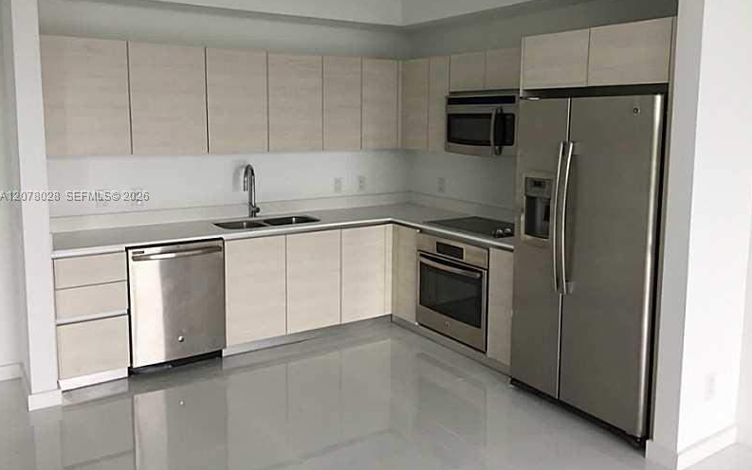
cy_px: 196
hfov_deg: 61.2
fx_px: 635
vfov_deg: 40.5
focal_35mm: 31
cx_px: 376
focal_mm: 4.15
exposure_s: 1/40
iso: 32
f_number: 2.2
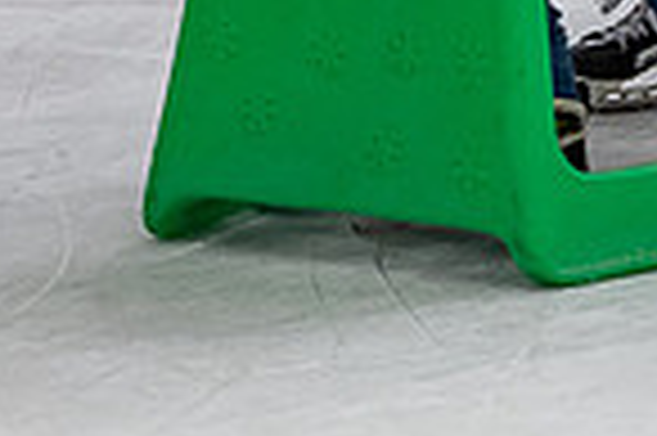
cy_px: -294
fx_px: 6070
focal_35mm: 333
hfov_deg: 6.2
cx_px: 555
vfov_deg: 4.1
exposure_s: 1/250
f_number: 4
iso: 400
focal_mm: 38
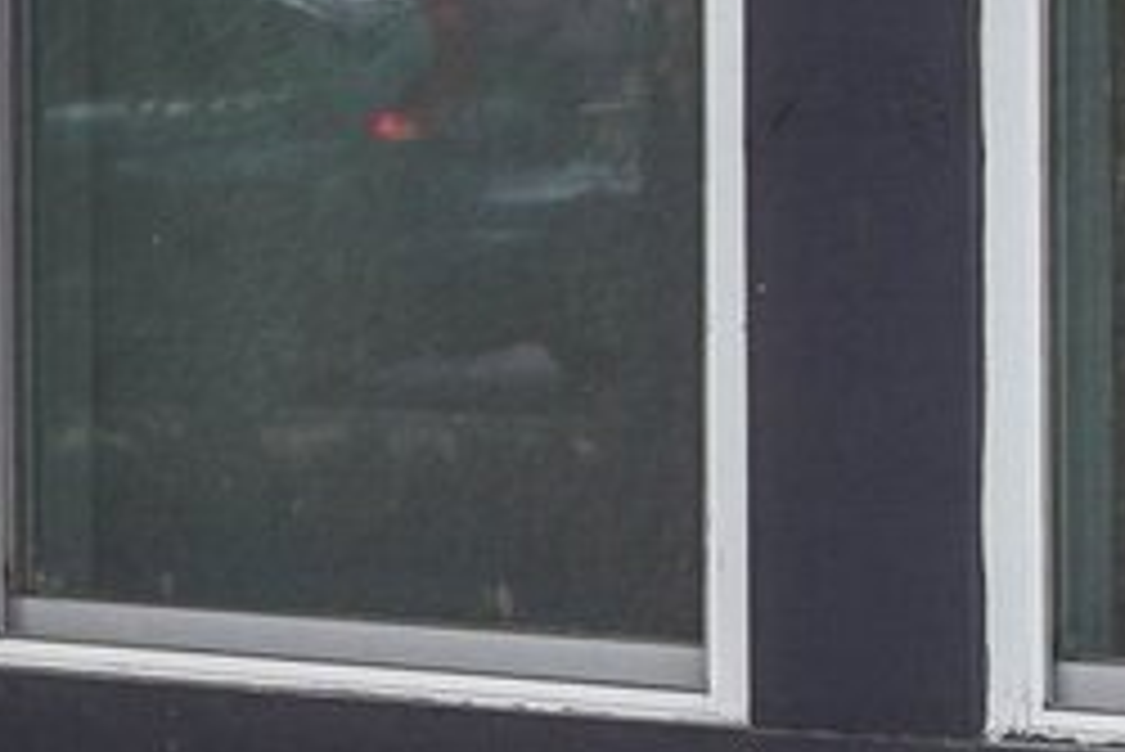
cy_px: -239
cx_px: 3474
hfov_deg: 8.7
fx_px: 5980
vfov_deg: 7.1
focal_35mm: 191
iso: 100
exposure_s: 1/50
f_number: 8
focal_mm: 29.5
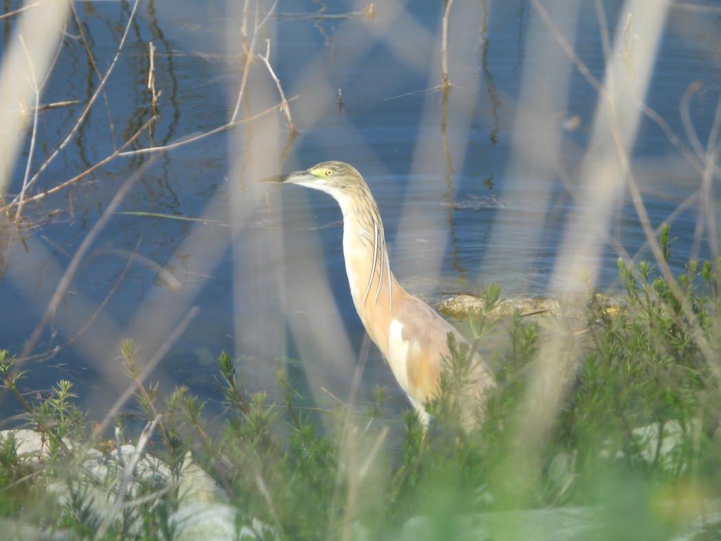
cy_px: 270
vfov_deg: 2.5
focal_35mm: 600
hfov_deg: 3.3
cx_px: 360
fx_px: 12500
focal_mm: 108
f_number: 5
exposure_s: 1/500
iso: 100
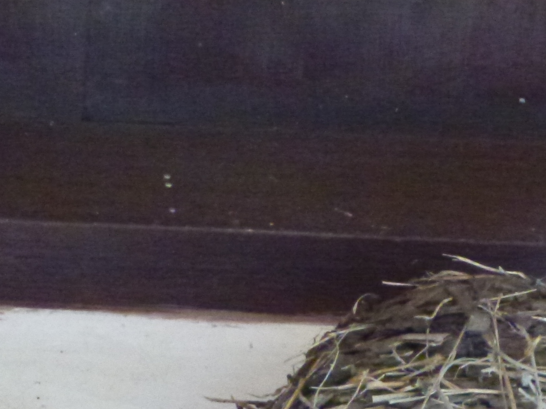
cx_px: 514
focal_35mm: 266
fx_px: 4194
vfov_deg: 5.6
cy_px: 442
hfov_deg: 7.4
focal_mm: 21.7
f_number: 5.1
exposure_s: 1/60
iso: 1600
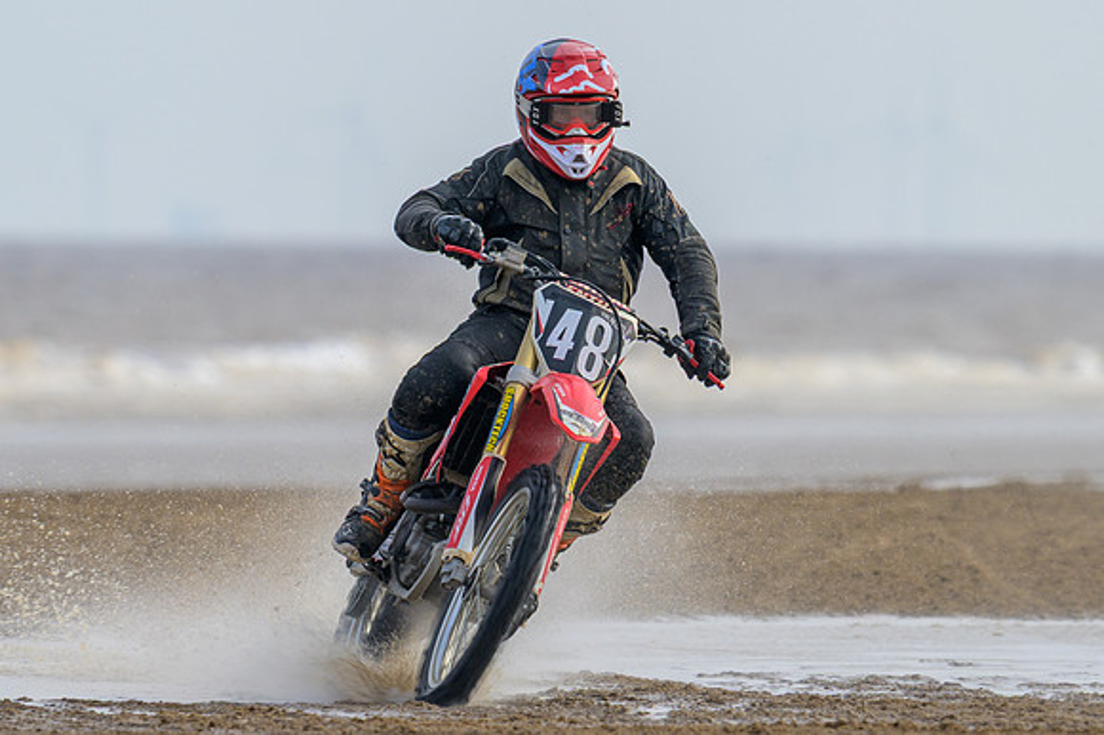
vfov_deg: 1.4
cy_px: 418
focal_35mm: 1001
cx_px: 548
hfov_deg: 2.1
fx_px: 30675
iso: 250
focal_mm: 570
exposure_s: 1/500
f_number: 8
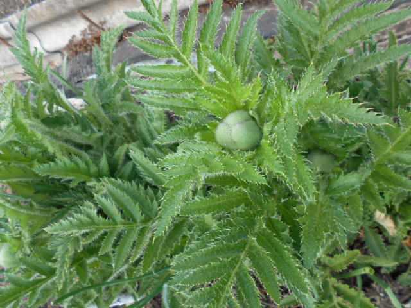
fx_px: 309
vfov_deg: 53.1
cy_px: 154
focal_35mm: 26
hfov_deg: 67.3
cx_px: 206
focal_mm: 4.6
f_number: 3.2
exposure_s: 1/100
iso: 80
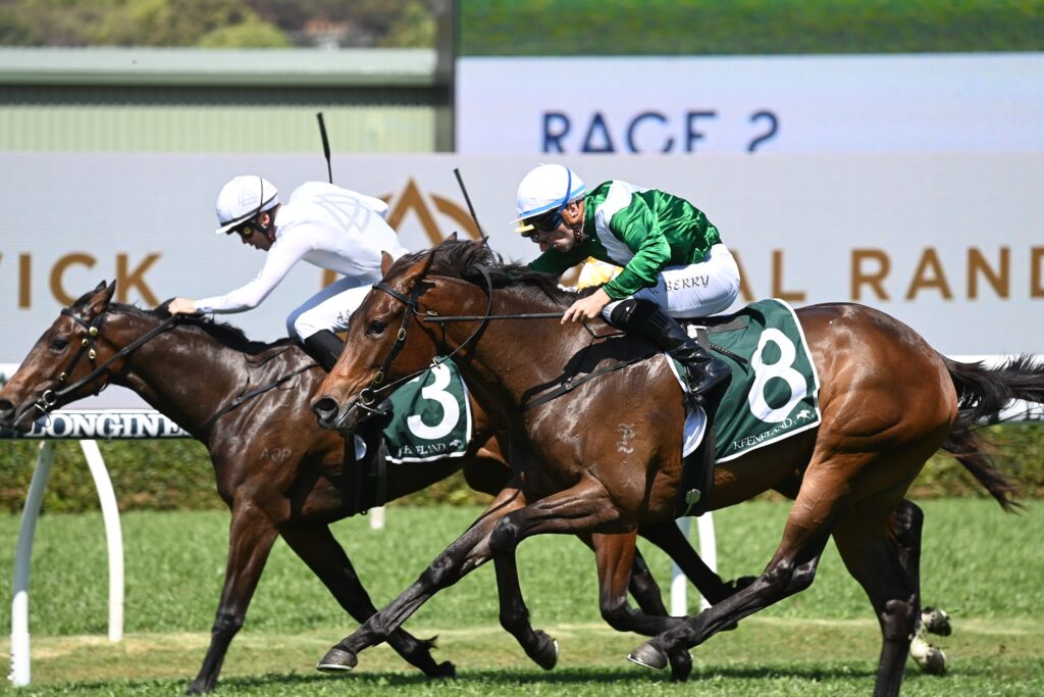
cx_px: 522
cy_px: 348
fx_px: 7831
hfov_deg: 7.6
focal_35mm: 270
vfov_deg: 5.1
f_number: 5.6
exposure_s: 1/1600
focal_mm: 270
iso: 450
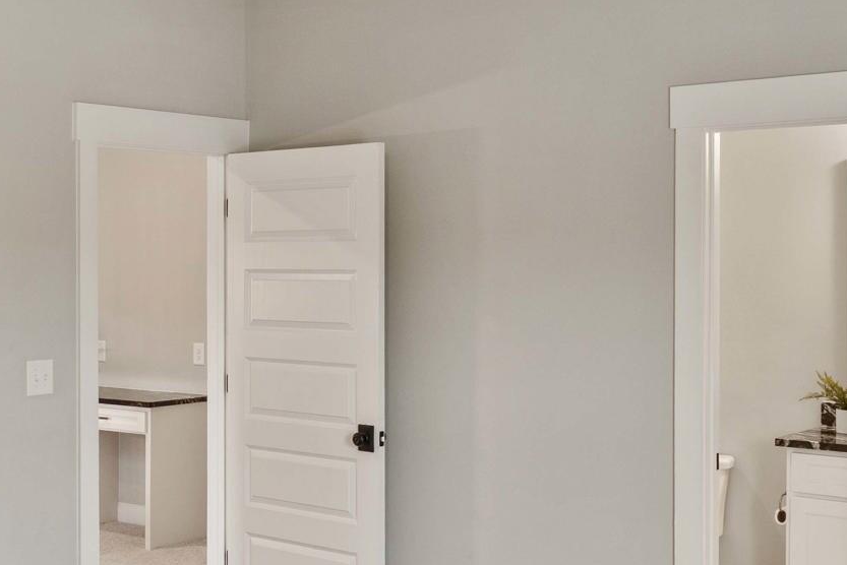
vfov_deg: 22.5
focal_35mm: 60
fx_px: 1412
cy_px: 390
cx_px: 156
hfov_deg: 32.4
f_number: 9
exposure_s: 1/6
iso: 200
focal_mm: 20
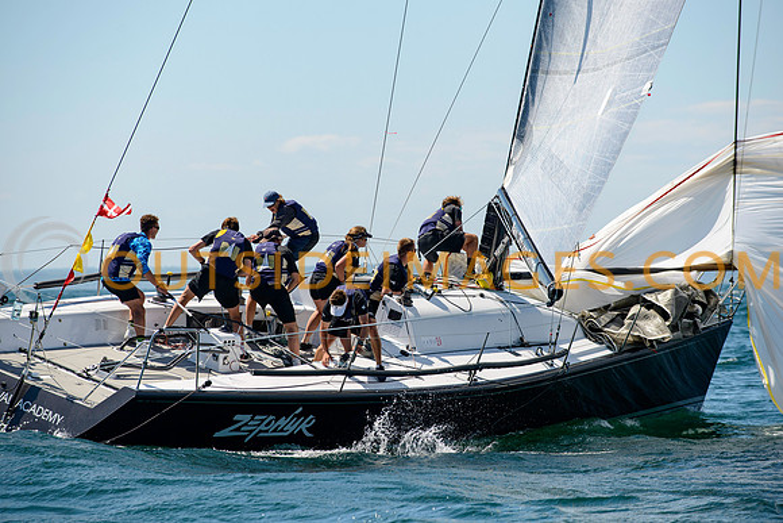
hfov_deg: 10.3
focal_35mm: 200
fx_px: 4351
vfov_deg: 6.9
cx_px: 392
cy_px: 262
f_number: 5.6
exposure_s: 1/1600
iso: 250
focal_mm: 200
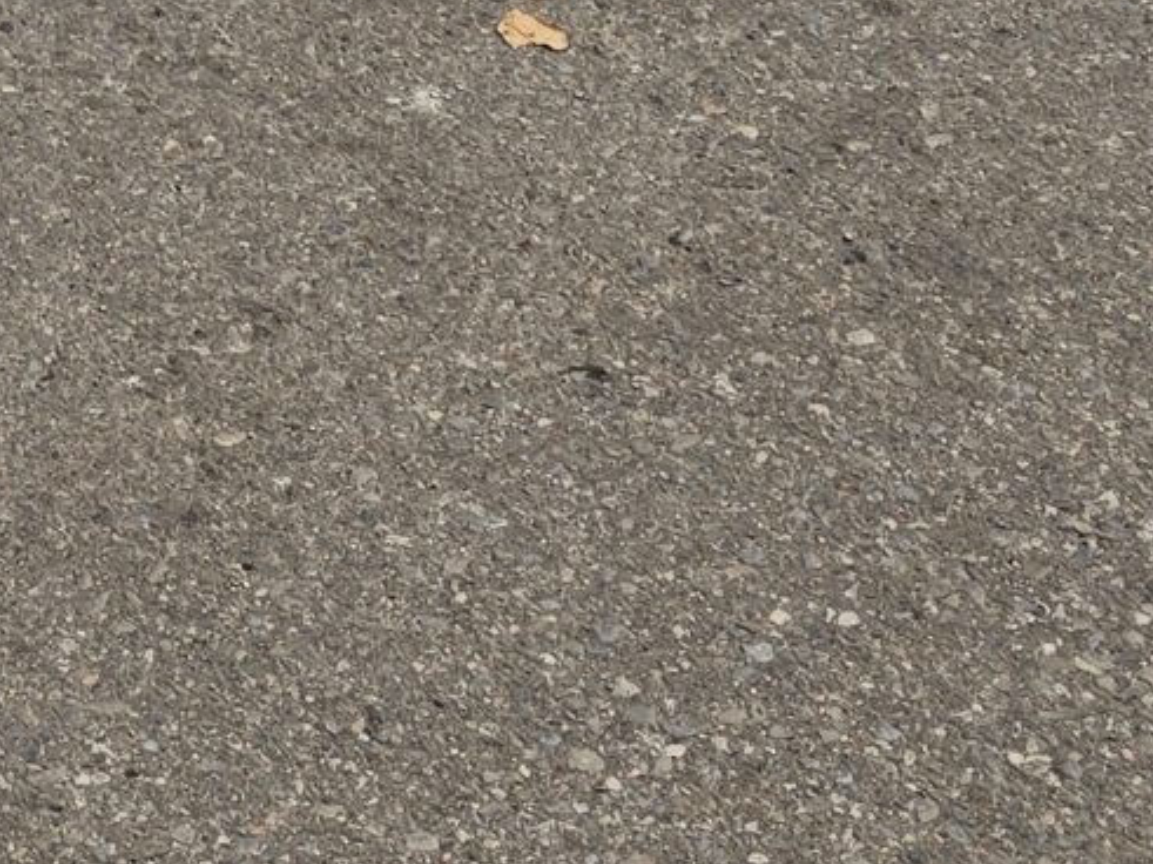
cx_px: -852
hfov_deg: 14.6
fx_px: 3996
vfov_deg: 10.5
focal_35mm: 120
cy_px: -1268
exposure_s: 1/273
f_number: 1.7
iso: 12
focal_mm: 6.3
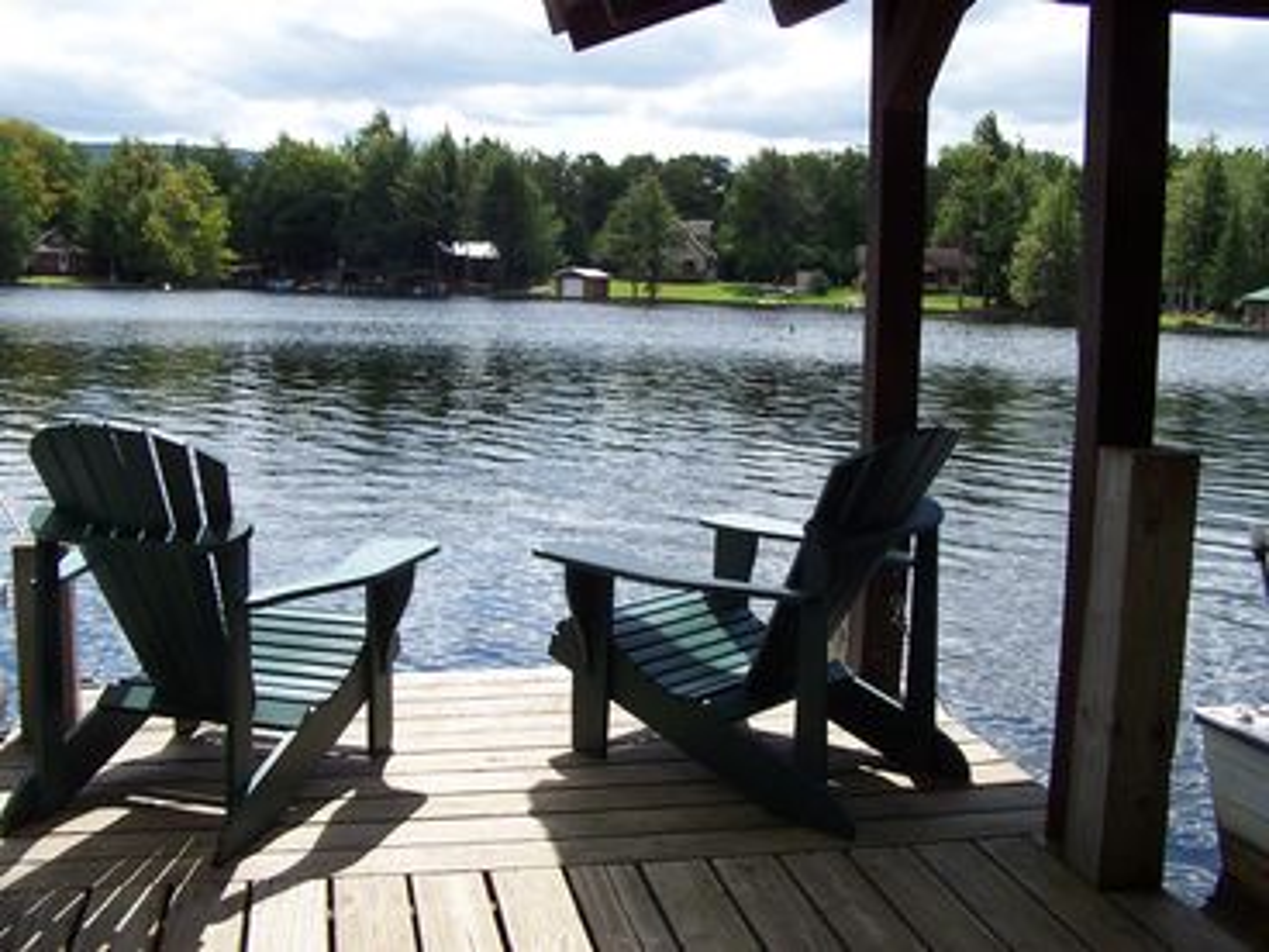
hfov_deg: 49.0
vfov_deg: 37.7
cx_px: 634
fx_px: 1393
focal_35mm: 38
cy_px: 476
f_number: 4
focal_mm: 6.3
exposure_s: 1/500
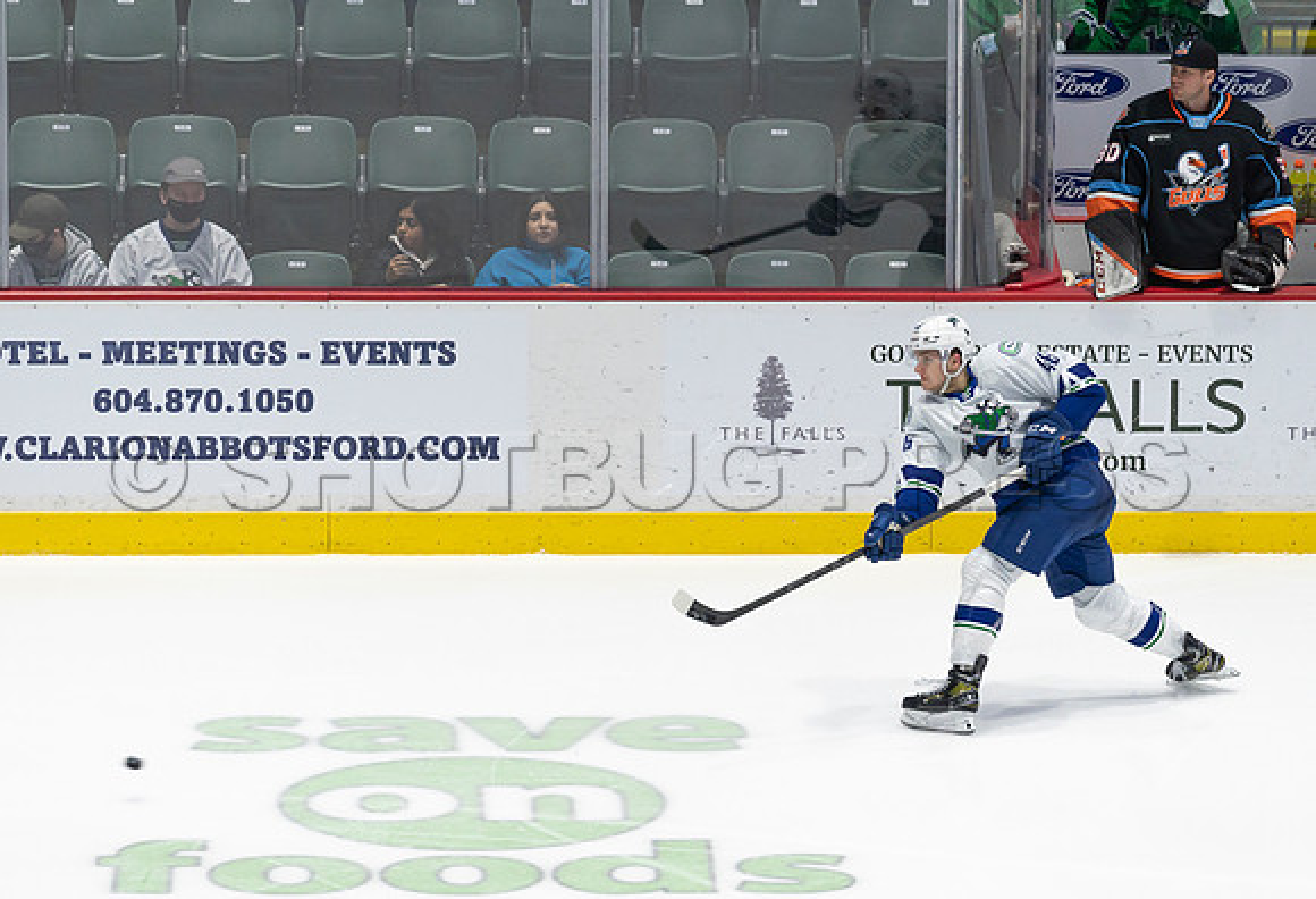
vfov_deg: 4.8
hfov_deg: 7.0
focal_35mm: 293
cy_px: 404
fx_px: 10803
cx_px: 646
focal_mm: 200
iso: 1250
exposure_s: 1/800
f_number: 4
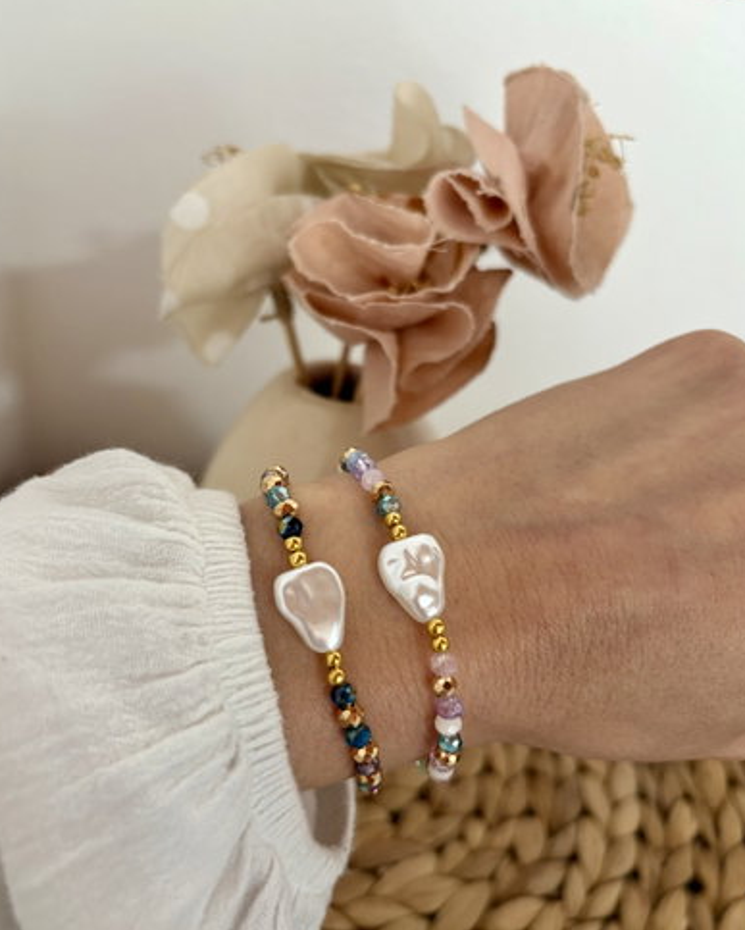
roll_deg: -7.6
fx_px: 771
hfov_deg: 51.6
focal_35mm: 28
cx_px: 372
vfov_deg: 62.1
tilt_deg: -32.1
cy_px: 504
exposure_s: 1/60
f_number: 1.6
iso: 160
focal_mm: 5.96
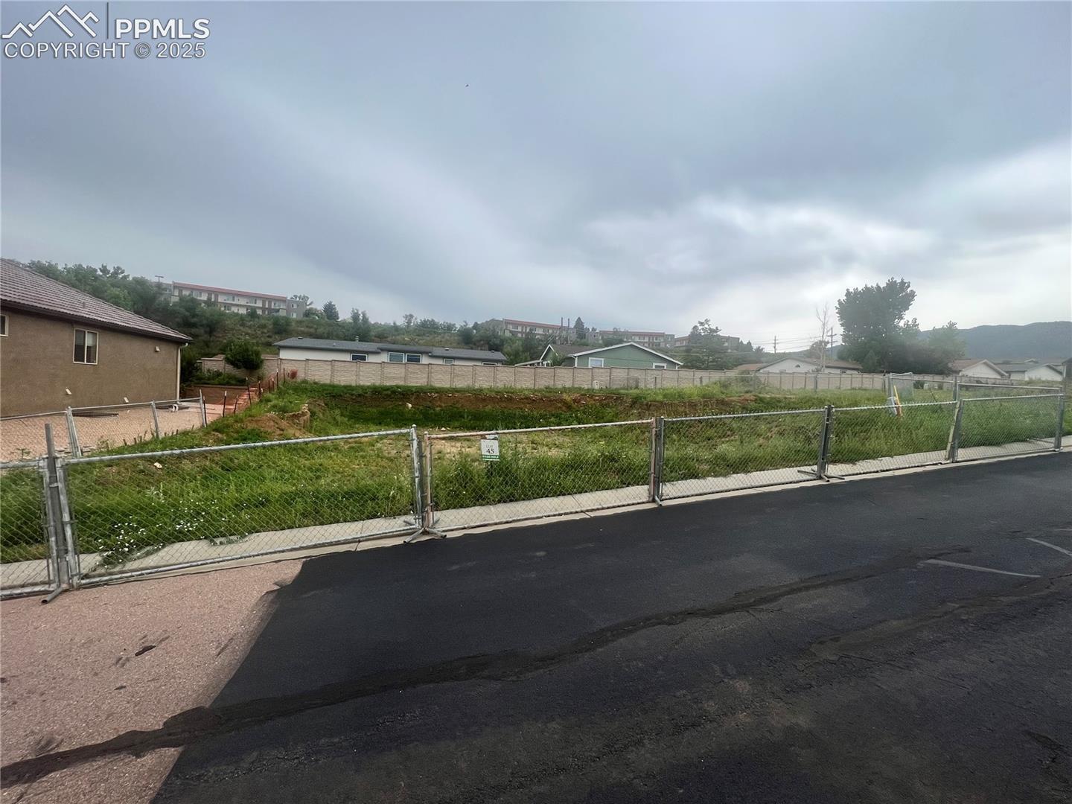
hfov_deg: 106.2
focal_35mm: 13
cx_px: 536
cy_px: 402
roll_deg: -1.8
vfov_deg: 89.9
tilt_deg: -0.9
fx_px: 403
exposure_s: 1/1130
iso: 32
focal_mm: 1.57
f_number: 1.8
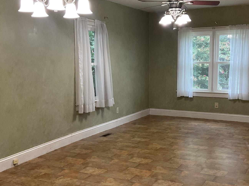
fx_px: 331
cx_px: 135
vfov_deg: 31.5
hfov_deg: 41.2
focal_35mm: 46
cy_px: 93
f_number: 1.8
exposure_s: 1/60
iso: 100
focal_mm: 3
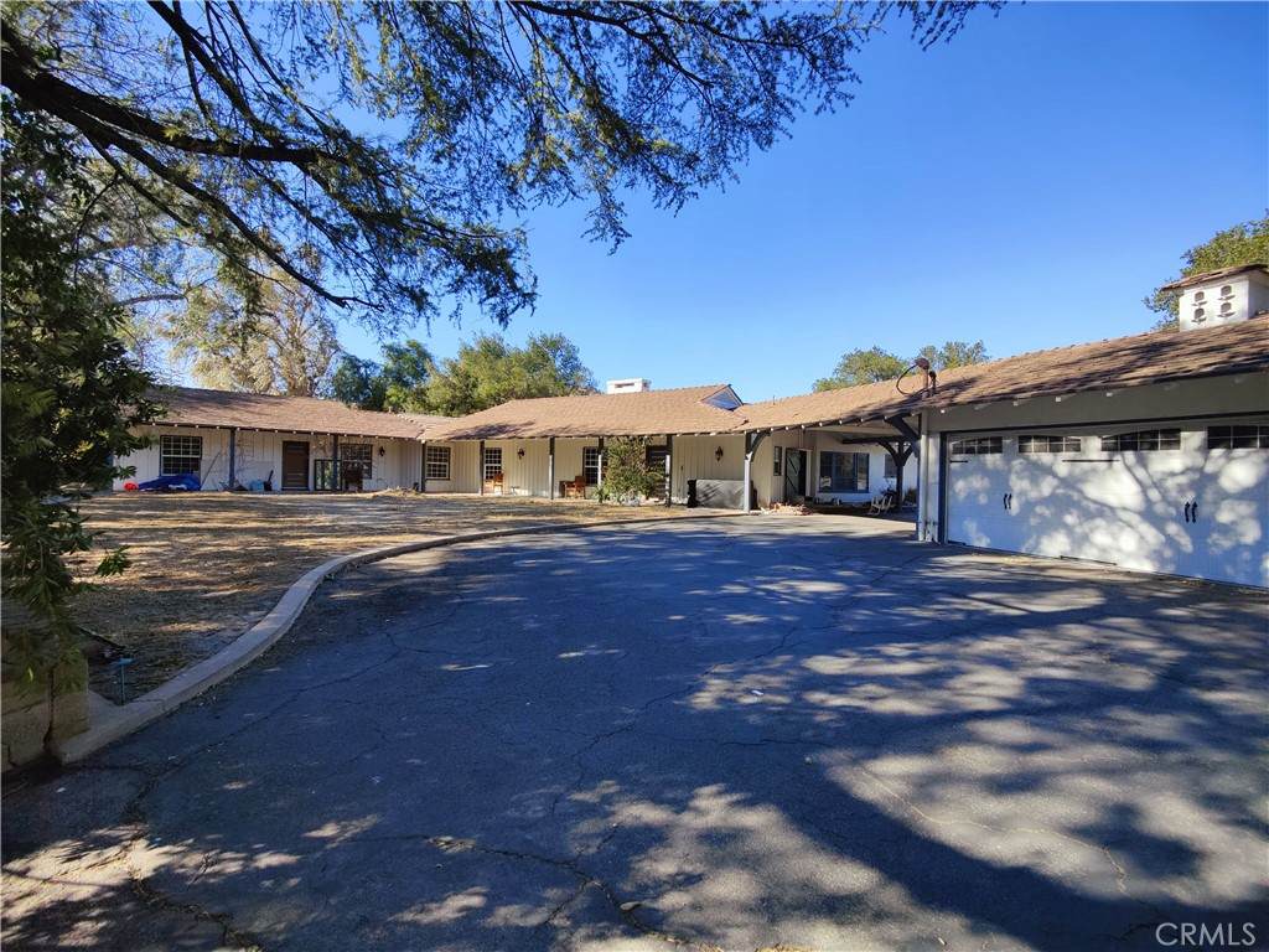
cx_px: 634
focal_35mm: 16
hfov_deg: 94.5
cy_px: 476
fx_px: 587
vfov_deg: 78.1
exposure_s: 1/912
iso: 50
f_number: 2.2
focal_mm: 3.5
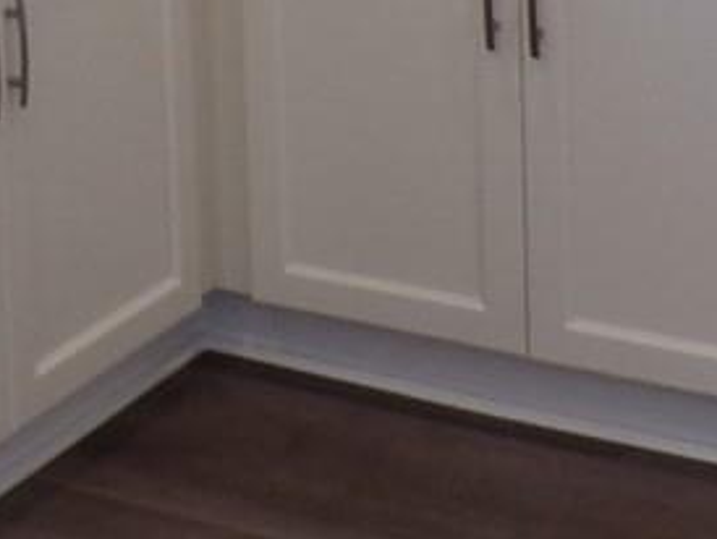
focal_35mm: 140
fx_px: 2902
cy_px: -442
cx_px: 139
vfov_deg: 10.0
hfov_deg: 14.0
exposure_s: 1/50
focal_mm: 4.3
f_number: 3
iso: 100
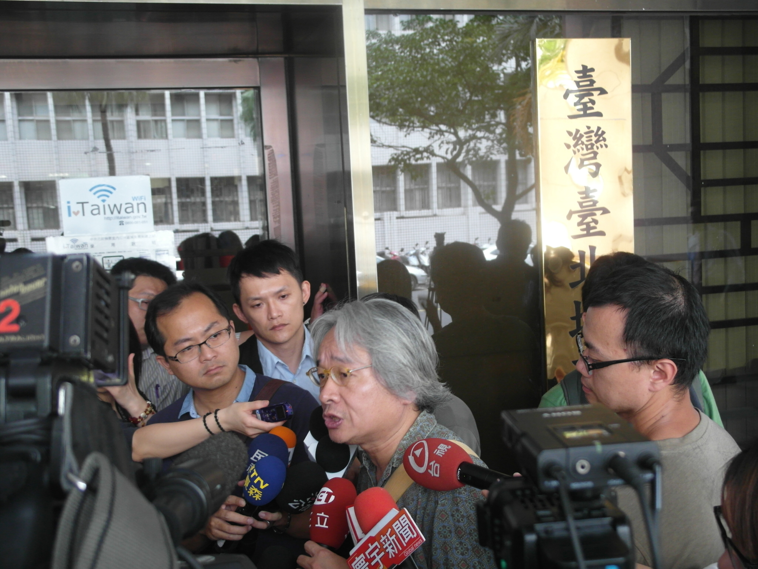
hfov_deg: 44.8
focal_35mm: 42
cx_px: 379
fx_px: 920
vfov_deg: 34.3
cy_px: 284
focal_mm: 9.1
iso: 200
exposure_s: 1/45
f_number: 2.3
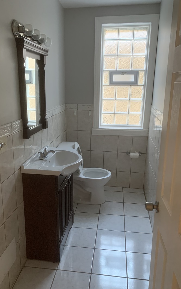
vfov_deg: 66.5
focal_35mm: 28
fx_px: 221
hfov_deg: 44.4
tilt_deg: -14.2
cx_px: 80
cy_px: 146
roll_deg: -0.7
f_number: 1.8
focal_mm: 4.25
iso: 400
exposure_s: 1/49
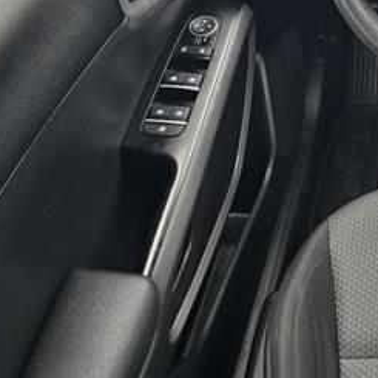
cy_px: 20
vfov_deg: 30.4
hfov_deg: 27.5
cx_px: 475
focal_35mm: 53
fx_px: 655
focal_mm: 6.3
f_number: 1.7
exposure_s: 1/182
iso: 80
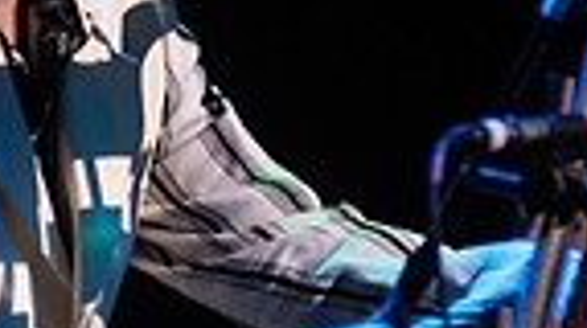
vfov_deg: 1.2
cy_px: -52
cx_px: 350
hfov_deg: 2.1
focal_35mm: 1009
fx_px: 15684
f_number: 3.2
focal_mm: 200
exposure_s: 1/800
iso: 1250
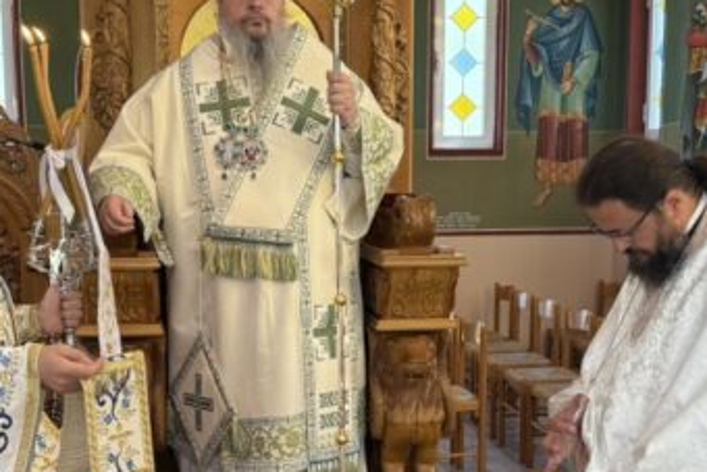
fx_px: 1081
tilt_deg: -7.0
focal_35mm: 55
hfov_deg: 36.2
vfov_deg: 24.5
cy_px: 315
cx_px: 341
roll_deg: -0.1
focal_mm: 6.76
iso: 250
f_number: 1.78
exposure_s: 1/100
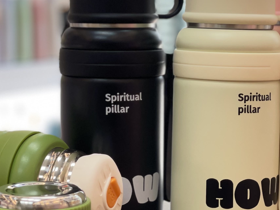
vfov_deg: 12.0
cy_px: 69
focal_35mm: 123
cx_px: 115
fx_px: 995
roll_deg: +0.2
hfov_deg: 16.0
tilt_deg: -3.3
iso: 50
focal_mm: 6
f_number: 2
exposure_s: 1/100
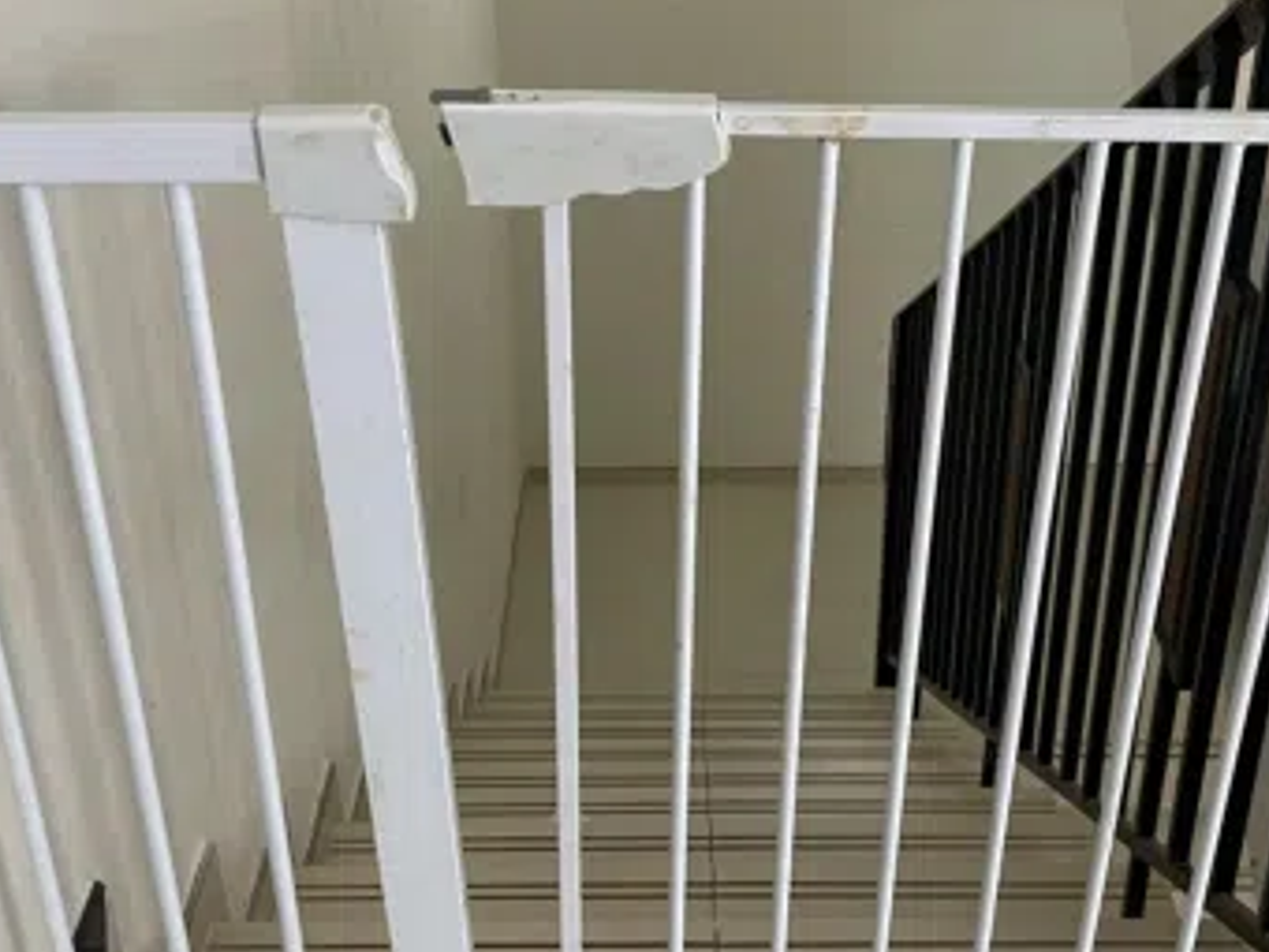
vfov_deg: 30.9
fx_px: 1723
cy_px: 474
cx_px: 758
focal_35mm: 47
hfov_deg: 40.3
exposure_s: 1/60
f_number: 1.6
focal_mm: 5.1
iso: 160
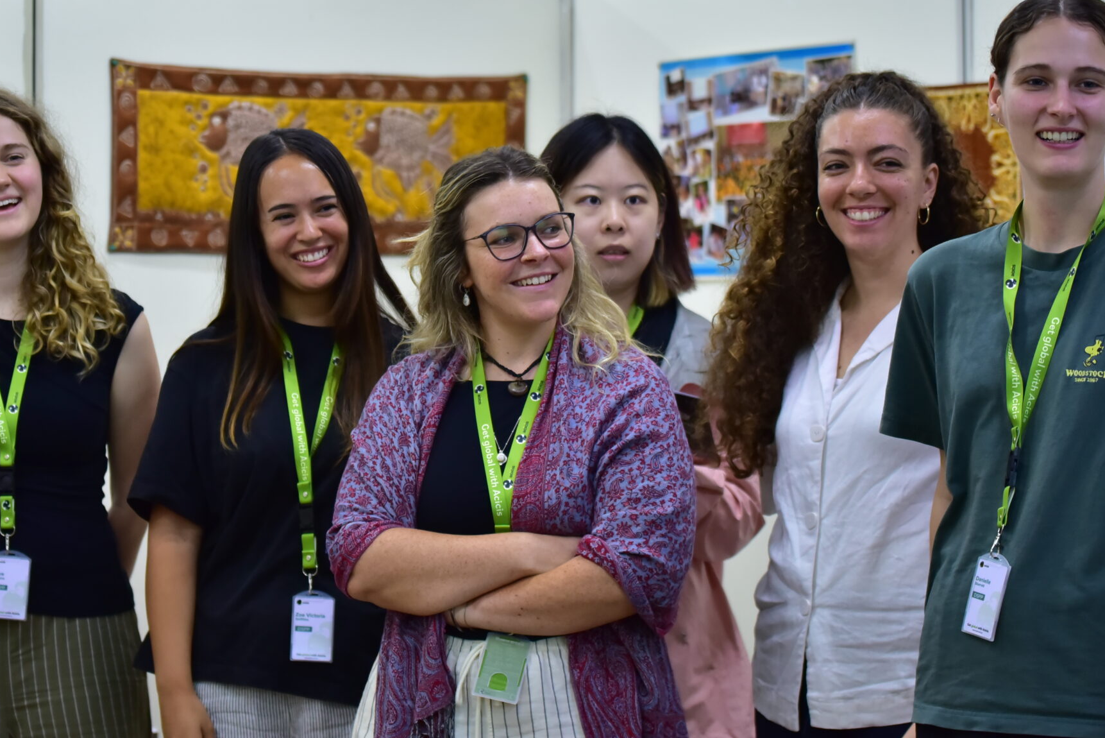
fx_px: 3193
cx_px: 473
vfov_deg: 13.2
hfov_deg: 19.6
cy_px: 254
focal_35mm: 104
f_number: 2.8
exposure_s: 1/125
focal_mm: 70
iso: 1250
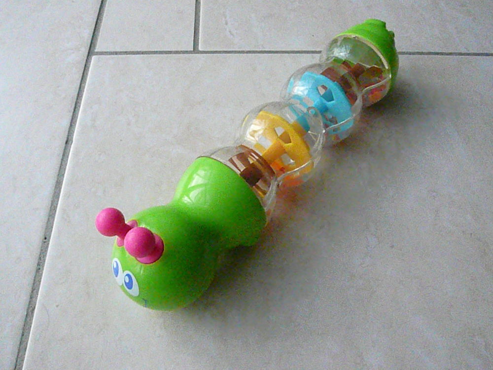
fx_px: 456
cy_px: 185
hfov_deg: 56.8
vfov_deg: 44.2
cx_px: 246
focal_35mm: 32
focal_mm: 5.2
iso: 3200
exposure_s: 1/160
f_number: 9
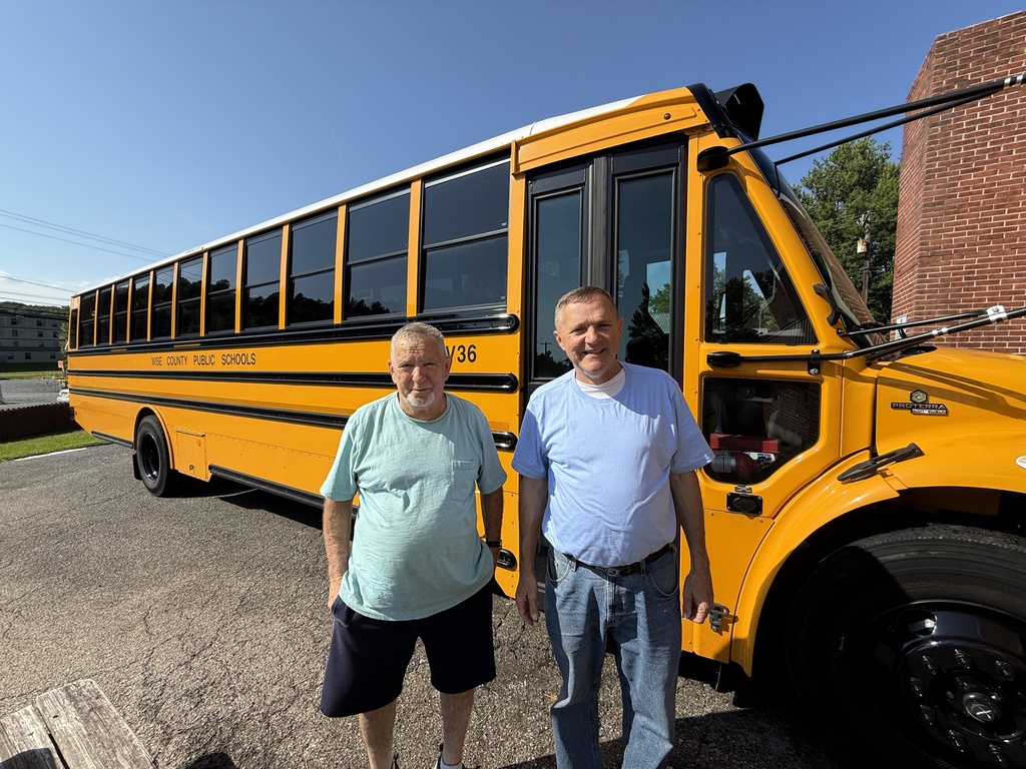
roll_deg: -0.6
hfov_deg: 102.1
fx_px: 415
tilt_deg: -4.3
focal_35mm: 14
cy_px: 384
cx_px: 513
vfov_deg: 85.7
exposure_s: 1/1961
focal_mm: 2.22
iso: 50
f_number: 2.2
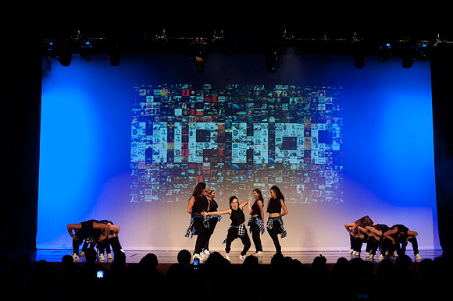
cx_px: 226
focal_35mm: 70
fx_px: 880
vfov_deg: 19.4
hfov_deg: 28.9
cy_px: 150
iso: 3200
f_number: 4
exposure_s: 1/200
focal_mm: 70
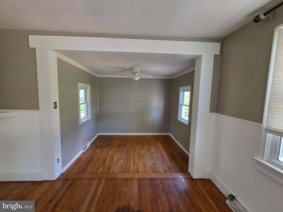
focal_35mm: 13
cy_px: 106
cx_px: 142
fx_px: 106
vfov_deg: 89.9
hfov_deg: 106.2
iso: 320
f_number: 1.9
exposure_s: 1/100
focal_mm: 2.2
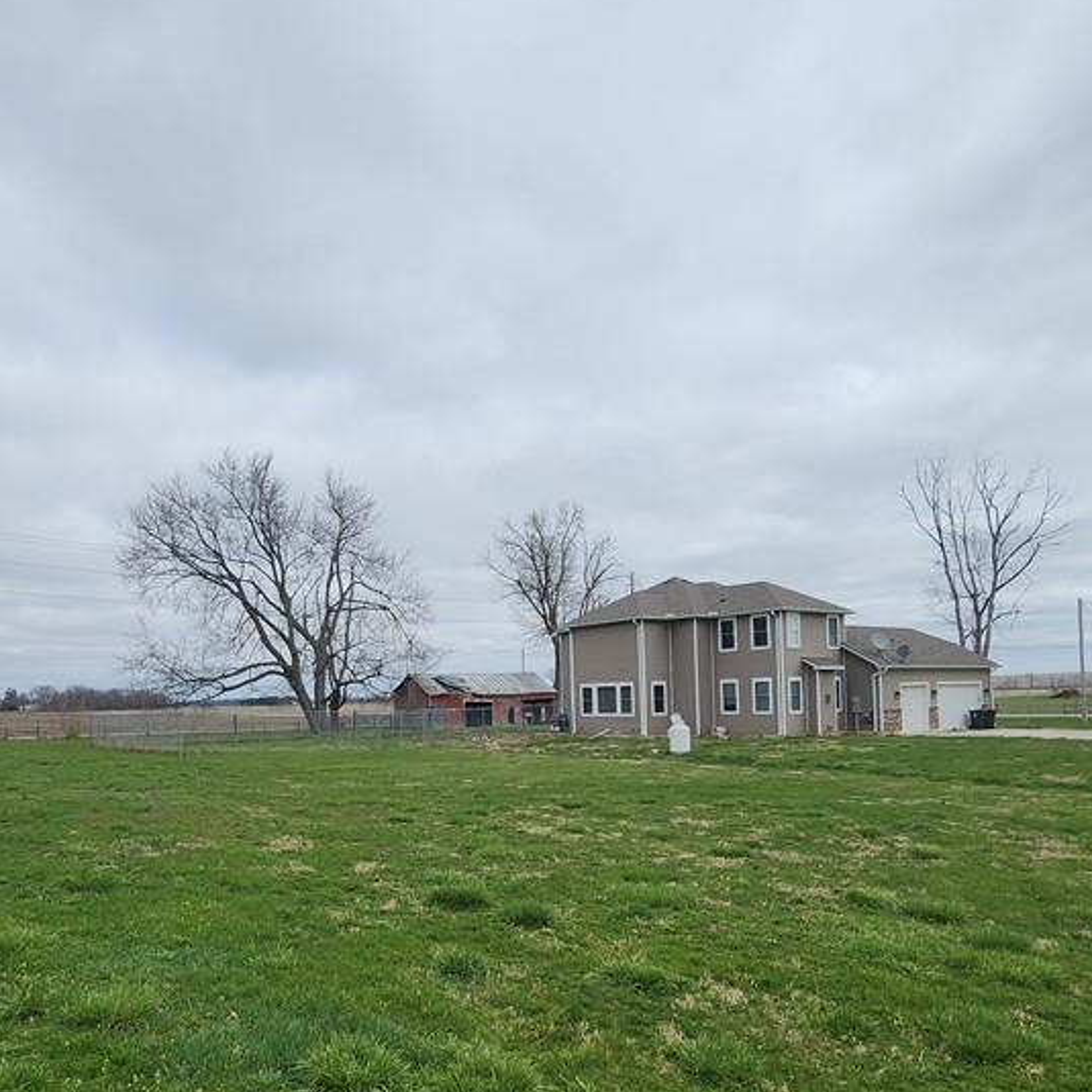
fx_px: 785
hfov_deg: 69.1
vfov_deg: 68.7
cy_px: 672
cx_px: 455
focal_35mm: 22
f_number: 2.2
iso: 50
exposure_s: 1/2544
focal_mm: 2.2
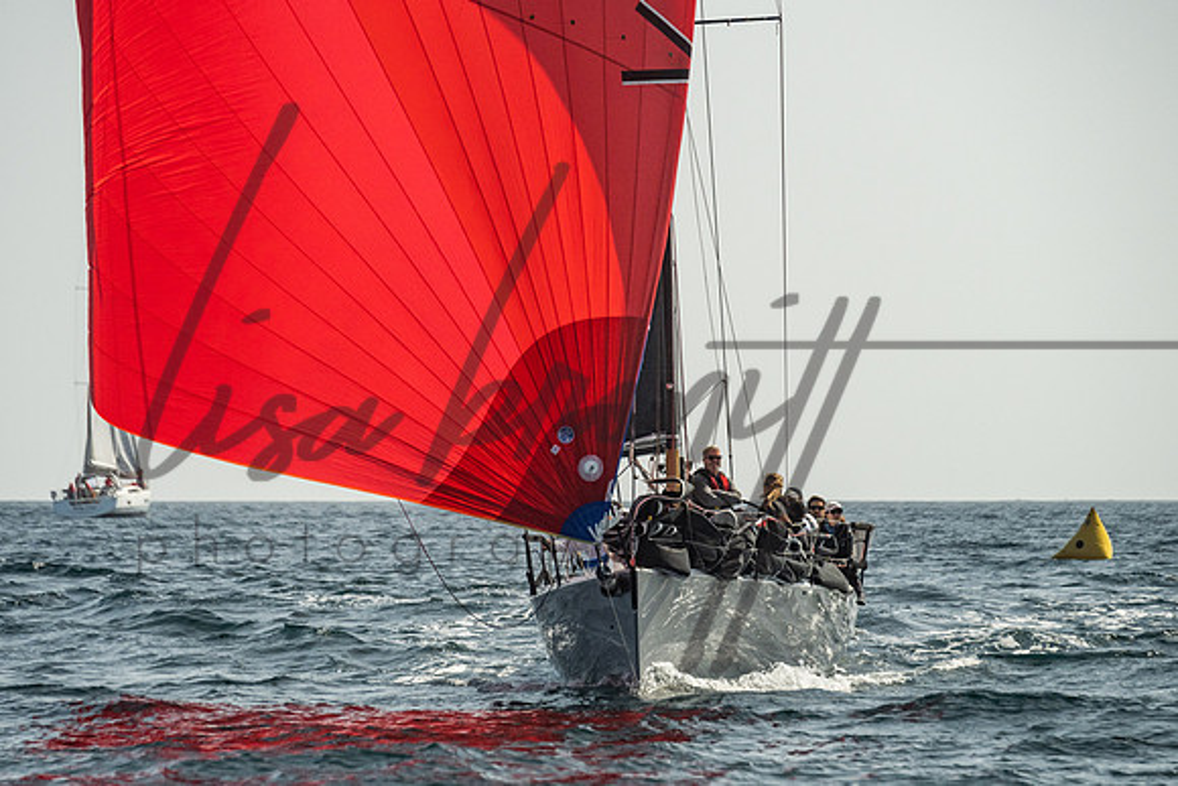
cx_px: 526
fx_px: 9473
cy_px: 432
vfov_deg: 4.8
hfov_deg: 7.1
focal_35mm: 289
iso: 320
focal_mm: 200
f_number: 6.3
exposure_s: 1/2500
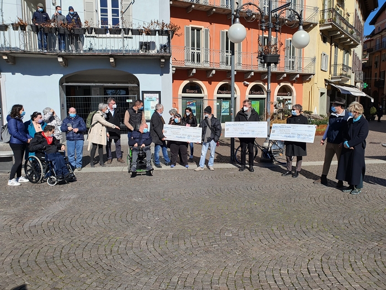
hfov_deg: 67.3
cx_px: 193
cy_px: 145
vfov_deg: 53.1
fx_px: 290
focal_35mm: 26
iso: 50
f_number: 2.4
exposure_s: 1/2488
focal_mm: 4.3
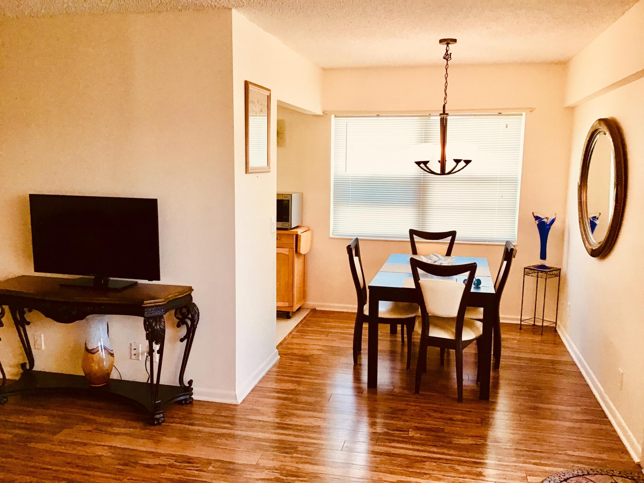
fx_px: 577
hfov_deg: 58.4
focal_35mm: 31
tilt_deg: -8.4
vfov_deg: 45.4
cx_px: 322
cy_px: 242
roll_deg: +0.0
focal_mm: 3.3
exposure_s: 1/30
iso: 40
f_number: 2.4
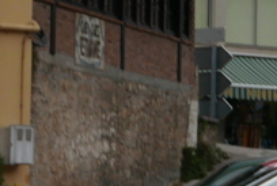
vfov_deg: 4.2
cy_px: -24
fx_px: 2529
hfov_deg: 5.9
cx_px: 734
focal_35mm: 328
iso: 200
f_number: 3.2
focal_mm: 25.4
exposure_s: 1/125
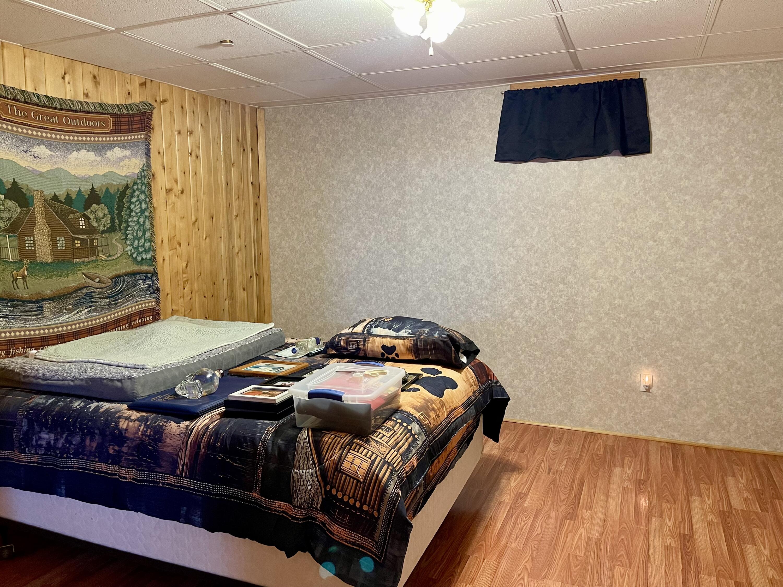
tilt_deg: -7.0
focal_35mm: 25
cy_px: 294
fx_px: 565
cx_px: 392
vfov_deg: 54.9
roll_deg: +0.7
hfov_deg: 69.4
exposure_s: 1/40
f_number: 1.6
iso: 400
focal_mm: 5.1
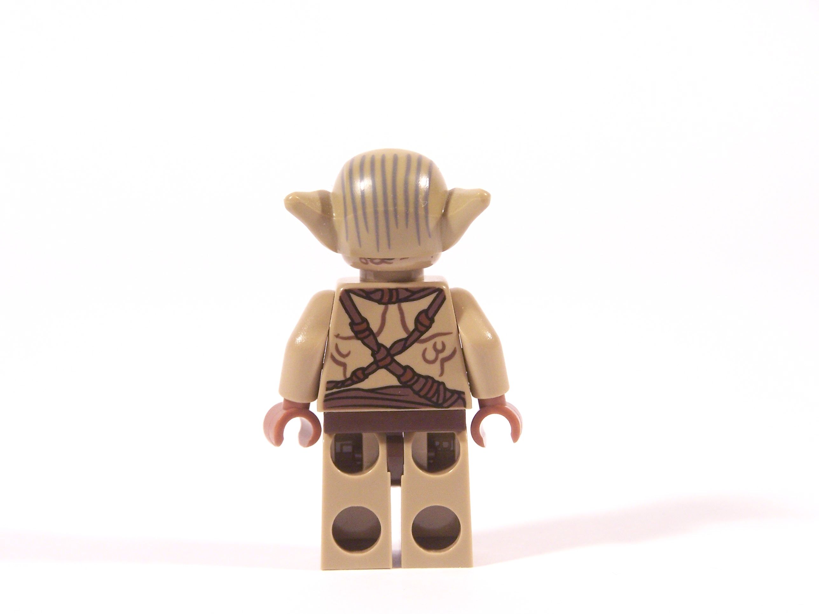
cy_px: 307
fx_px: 2768
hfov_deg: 16.8
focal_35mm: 117
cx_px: 410
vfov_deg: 12.7
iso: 200
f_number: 3.6
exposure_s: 1/20
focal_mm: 19.4
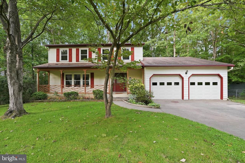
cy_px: 82
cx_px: 122
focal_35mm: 16
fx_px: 109
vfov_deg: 73.8
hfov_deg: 96.7
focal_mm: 16
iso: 1250
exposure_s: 1/160
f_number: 4
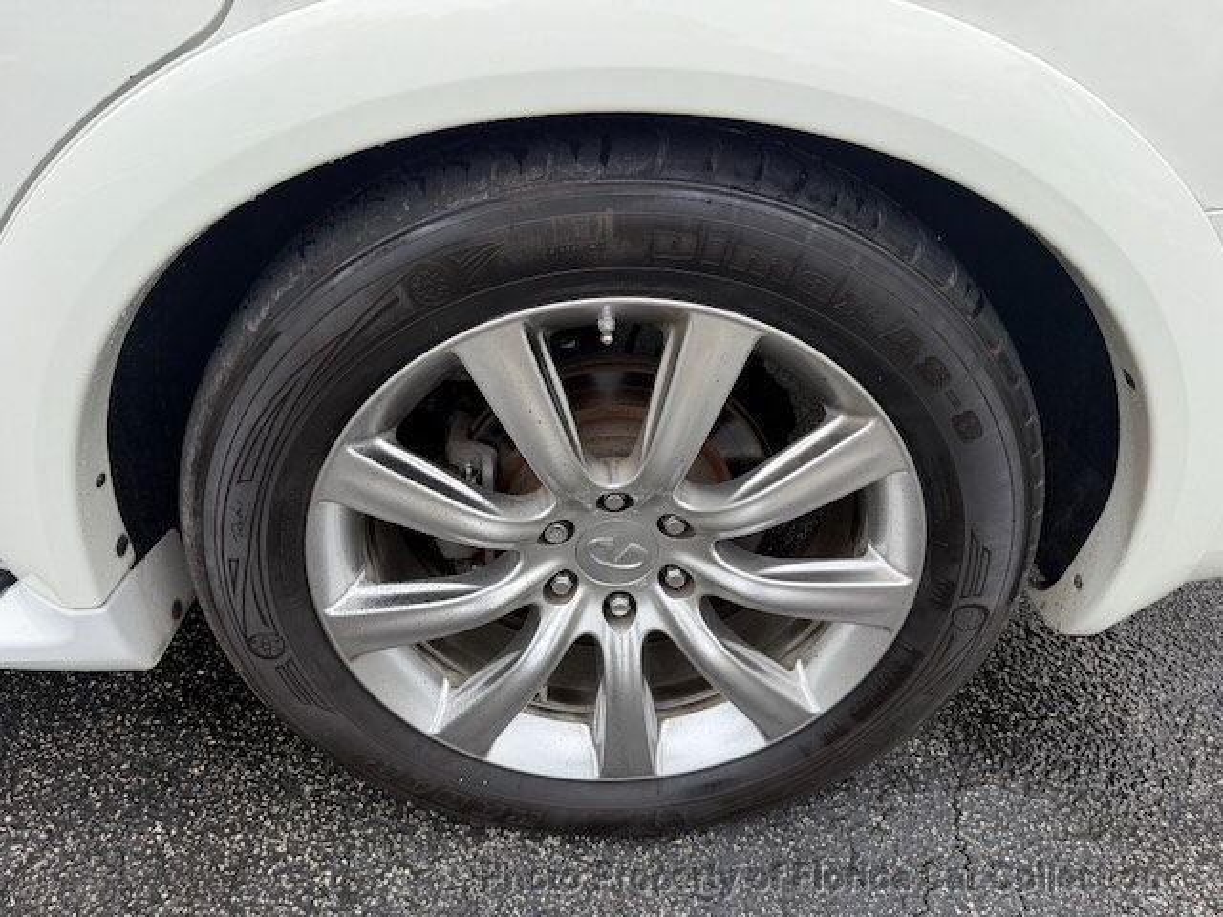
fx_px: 848
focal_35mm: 24
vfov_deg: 56.8
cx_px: 612
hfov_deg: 71.6
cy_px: 458
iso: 100
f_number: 1.78
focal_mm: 6.76
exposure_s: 1/1314
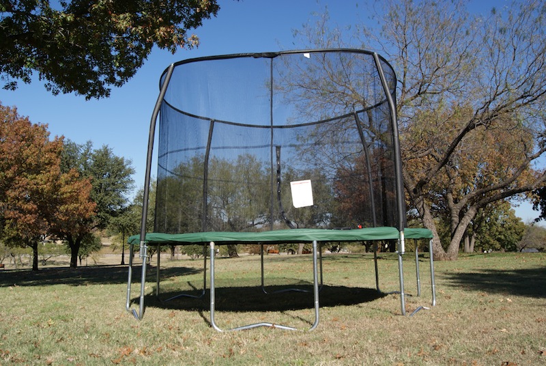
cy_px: 183
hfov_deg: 61.9
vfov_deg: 43.7
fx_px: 456
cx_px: 273
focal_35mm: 30
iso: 100
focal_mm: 20
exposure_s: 1/160
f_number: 10
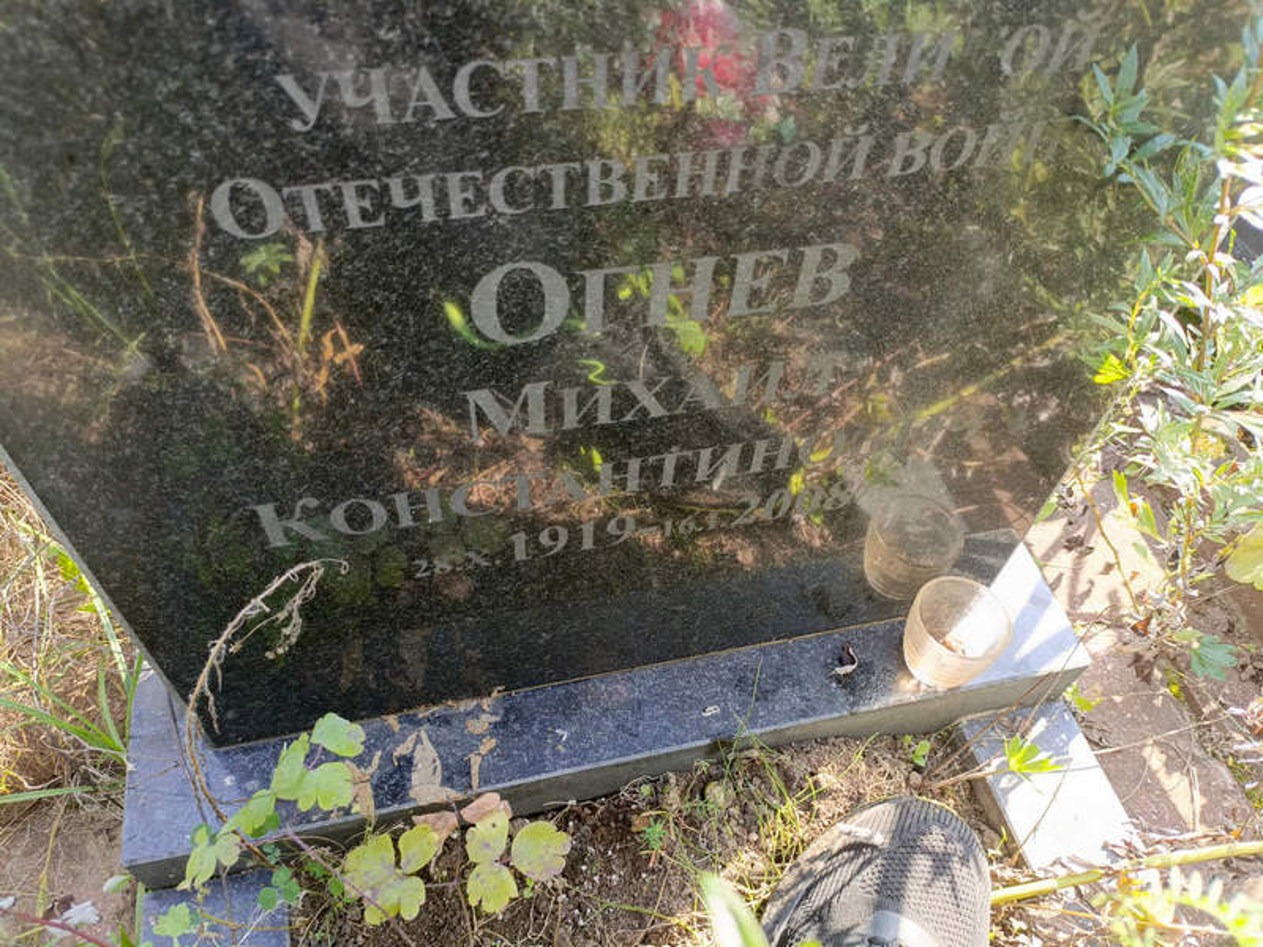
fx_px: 912
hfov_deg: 69.4
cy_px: 474
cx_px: 632
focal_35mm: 25
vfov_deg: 54.9
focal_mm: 4.76
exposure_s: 1/100
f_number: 1.69
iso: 228
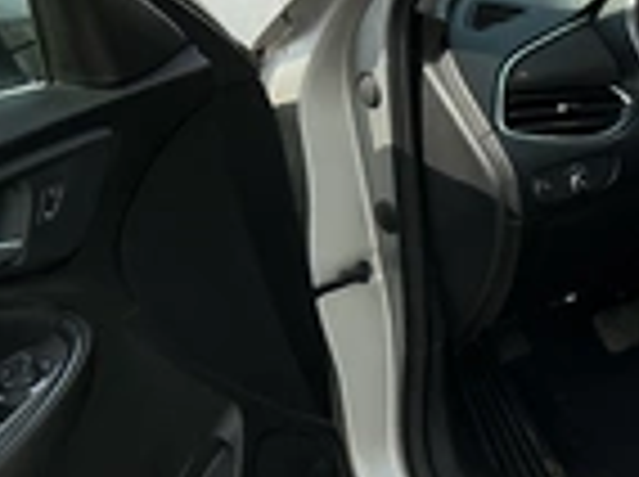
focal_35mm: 79
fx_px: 1456
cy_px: 202
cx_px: 788
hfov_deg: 22.6
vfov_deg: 18.6
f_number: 1.8
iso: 25
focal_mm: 3
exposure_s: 1/1250
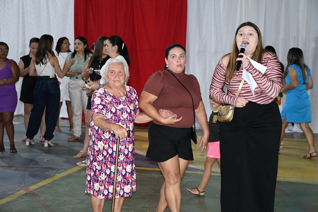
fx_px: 689
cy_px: 106
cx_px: 159
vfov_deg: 17.5
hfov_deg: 26.0
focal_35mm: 78
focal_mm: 52
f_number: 5
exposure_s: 1/250
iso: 10000
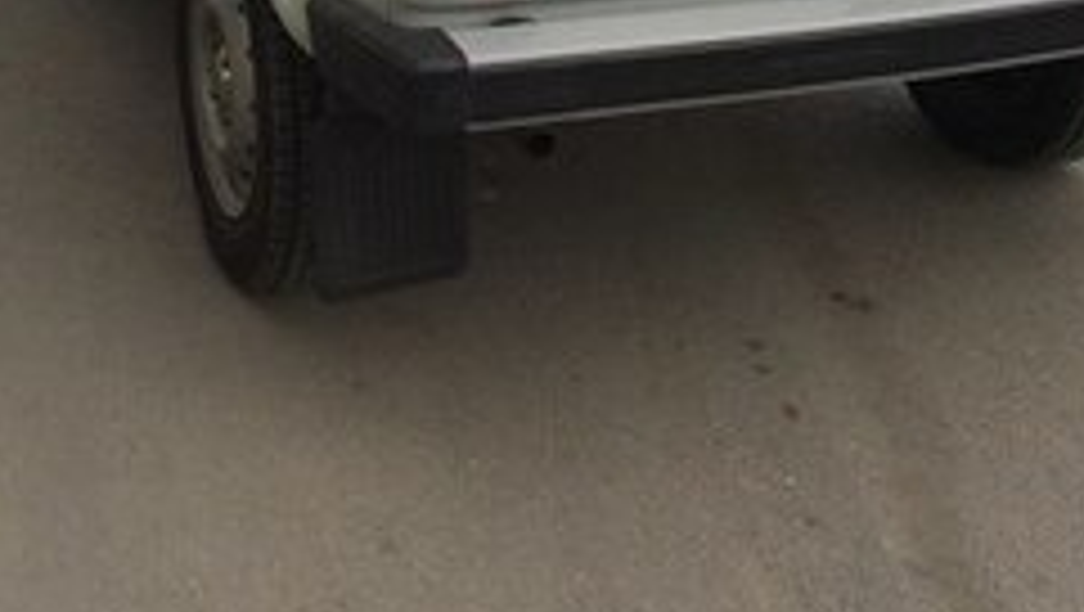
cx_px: 535
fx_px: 1870
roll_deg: -0.8
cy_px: -189
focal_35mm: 65
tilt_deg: -7.2
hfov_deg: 32.3
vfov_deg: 17.4
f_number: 2.2
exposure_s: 1/2160
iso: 32
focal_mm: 4.15
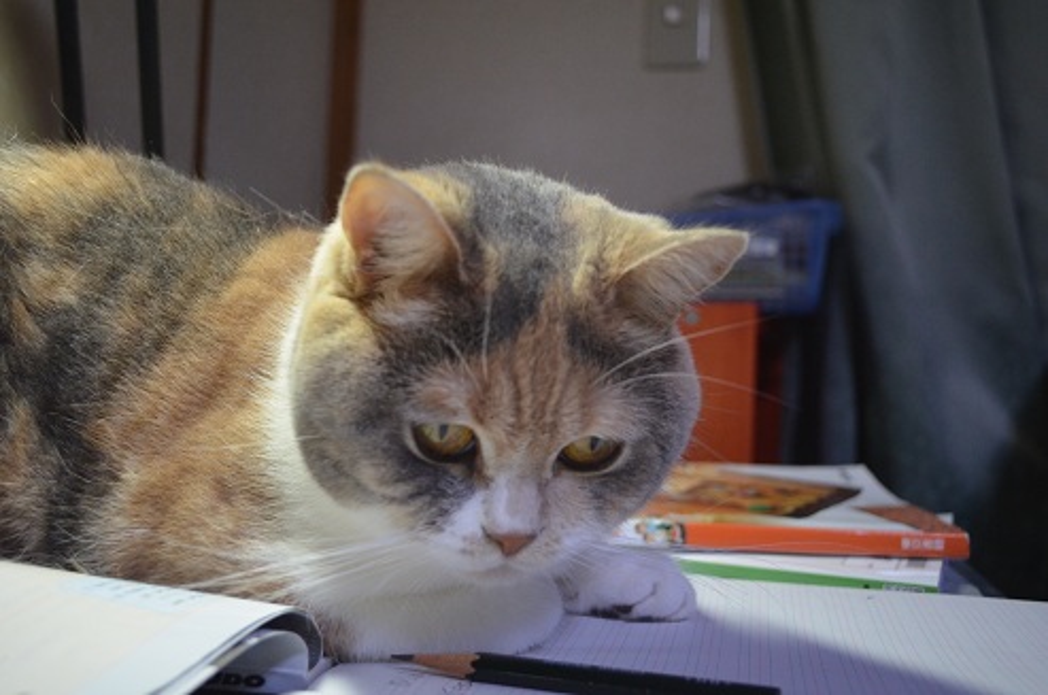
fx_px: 1046
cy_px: 348
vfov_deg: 36.8
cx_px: 524
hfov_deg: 53.2
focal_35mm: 36
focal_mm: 24
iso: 1600
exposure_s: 1/320
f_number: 4
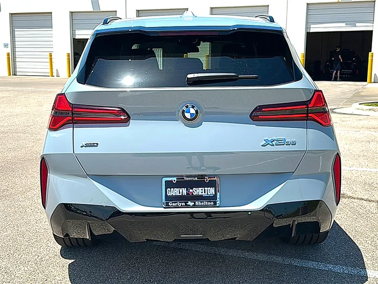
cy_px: 142
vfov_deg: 36.8
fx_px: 426
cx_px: 189
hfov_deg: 47.9
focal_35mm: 39
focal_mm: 6.86
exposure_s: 1/4587
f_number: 1.78
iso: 80
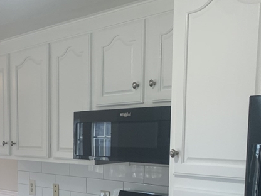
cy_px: 205
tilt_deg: -5.0
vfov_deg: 21.9
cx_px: -4
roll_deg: +0.7
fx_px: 483
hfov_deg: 28.3
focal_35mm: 64
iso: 50
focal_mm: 4.25
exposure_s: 1/60
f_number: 1.8
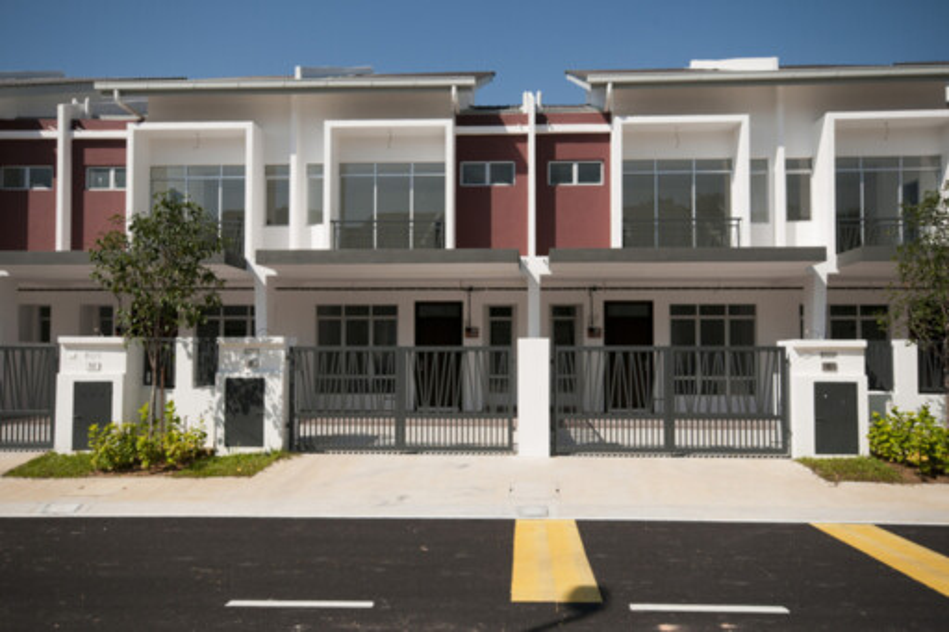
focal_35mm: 30
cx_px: 474
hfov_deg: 61.9
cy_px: 316
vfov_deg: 43.6
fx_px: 791
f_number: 11
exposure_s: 1/400
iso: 200
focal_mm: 20
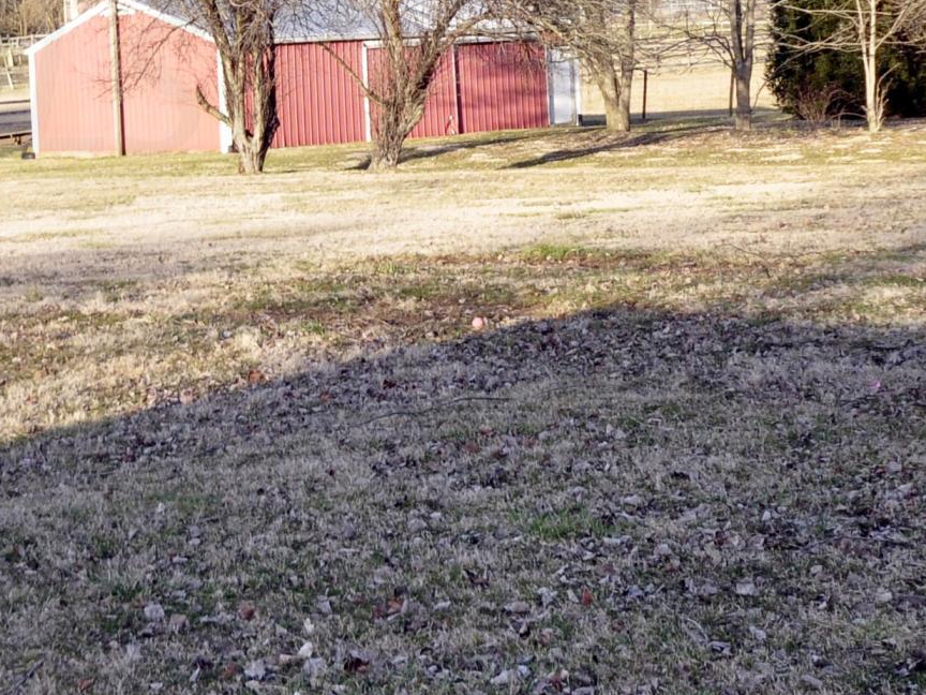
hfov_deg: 18.8
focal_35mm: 100
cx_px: -115
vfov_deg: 14.7
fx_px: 2675
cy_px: 84
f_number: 10
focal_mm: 20
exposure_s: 1/200
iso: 400
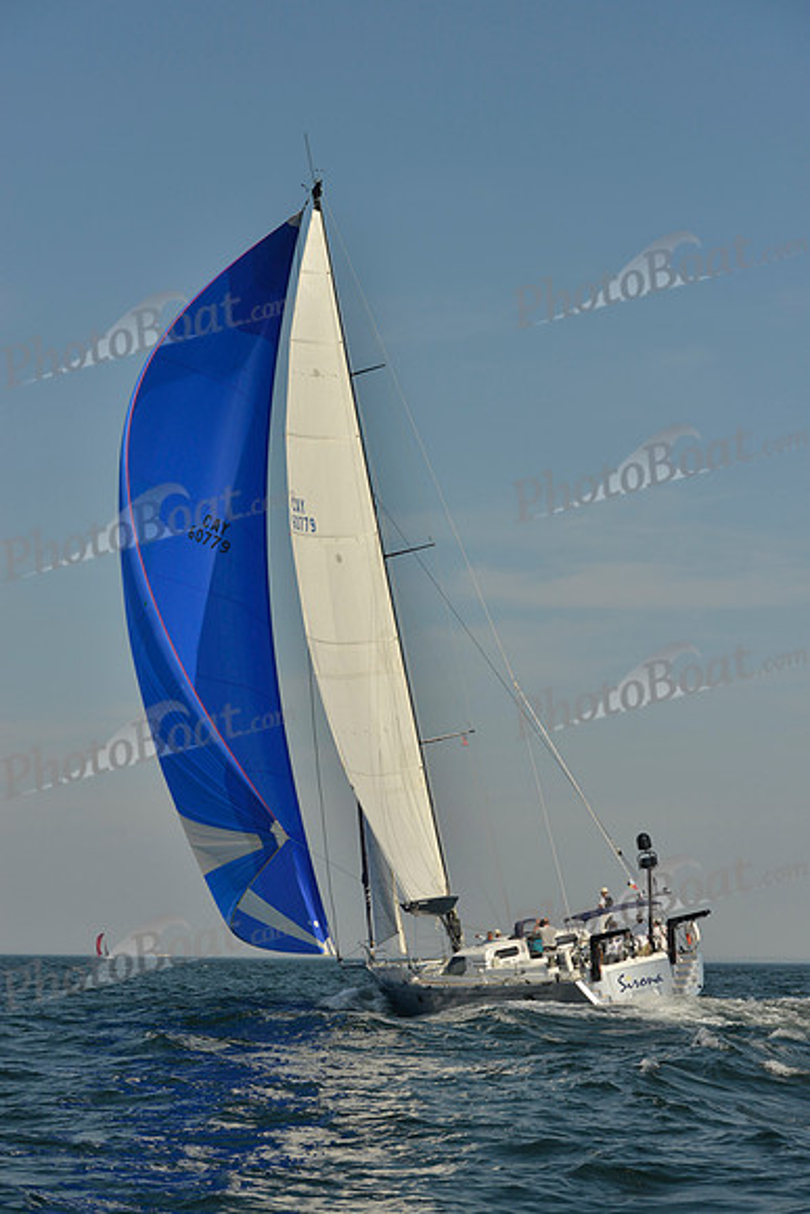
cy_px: 607
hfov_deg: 19.5
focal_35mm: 70
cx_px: 405
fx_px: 2361
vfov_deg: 28.8
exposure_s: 1/1600
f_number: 8
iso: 200
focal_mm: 70
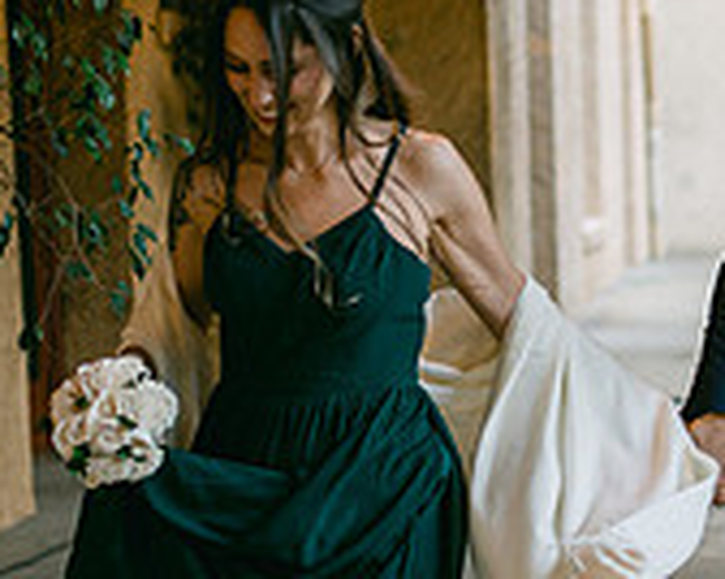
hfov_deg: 15.2
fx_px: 2593
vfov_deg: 12.7
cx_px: 922
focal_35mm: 121
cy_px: 445
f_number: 1.4
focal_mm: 35
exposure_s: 1/500
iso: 1000
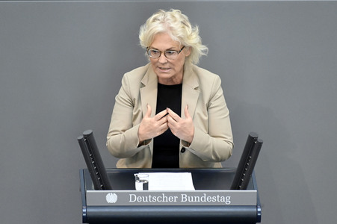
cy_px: 112
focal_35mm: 500
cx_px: 168
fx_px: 4677
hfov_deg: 4.1
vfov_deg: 2.7
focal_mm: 500
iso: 8000
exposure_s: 1/500
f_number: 5.6
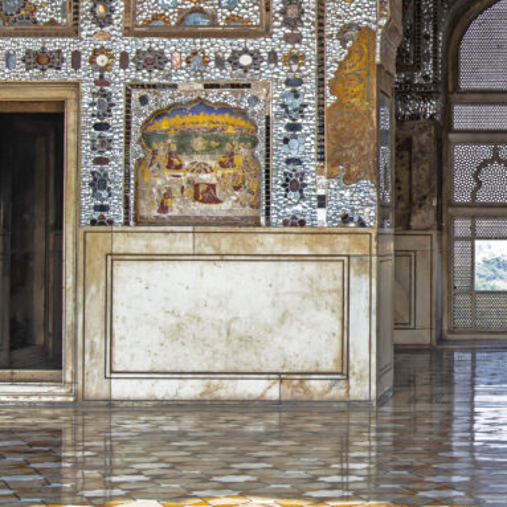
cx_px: 604
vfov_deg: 15.9
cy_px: 159
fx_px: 1806
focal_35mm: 109
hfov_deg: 15.4
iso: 100
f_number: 7.1
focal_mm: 48
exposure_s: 1/125
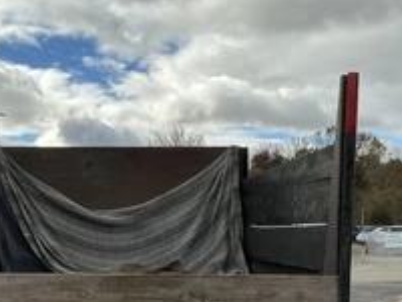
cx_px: 98
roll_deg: -0.2
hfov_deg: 33.6
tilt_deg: -0.5
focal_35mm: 56
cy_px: 262
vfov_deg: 25.4
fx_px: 650
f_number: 1.8
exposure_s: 1/1451
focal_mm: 3
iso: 25
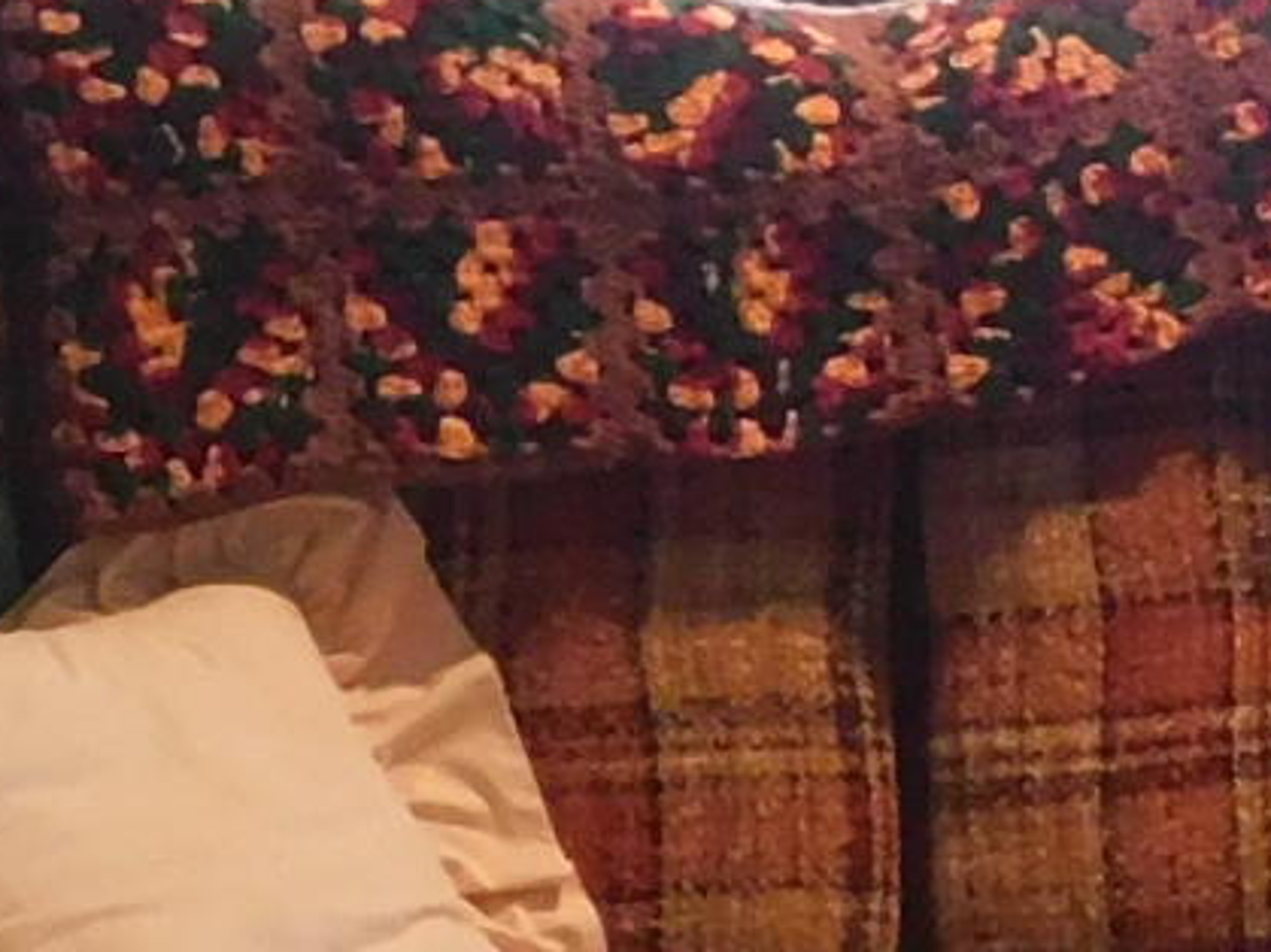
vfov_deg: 6.9
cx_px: 2321
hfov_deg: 8.8
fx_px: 7892
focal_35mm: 215
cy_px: 118
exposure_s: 1/13
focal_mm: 5.3
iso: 400
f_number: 3.2
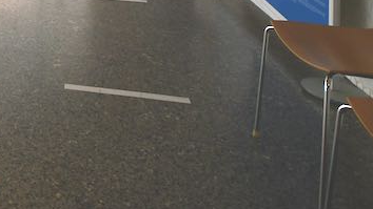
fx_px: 475
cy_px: -155
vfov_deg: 19.4
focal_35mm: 48
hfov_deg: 36.5
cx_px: -35
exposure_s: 1/160
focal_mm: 10
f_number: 4
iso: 800
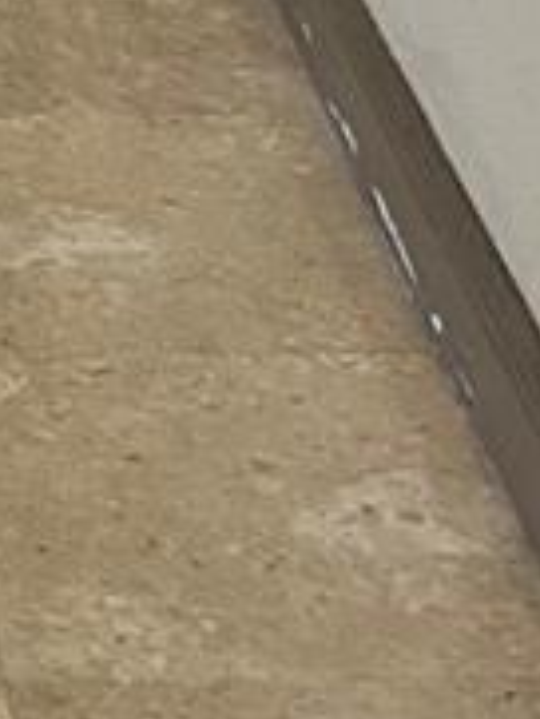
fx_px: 3573
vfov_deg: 11.2
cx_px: -397
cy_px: -230
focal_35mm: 172
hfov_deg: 8.4
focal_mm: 4.25
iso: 320
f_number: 1.8
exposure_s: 1/40
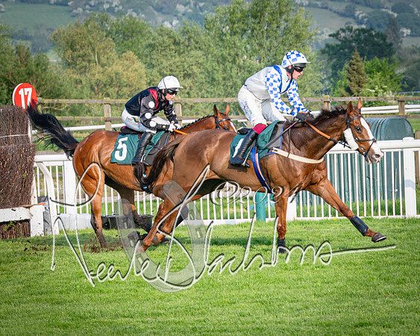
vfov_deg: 7.2
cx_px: 258
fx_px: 2677
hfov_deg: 9.0
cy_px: 186
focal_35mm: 215
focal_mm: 98
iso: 400
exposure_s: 1/2000
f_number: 4
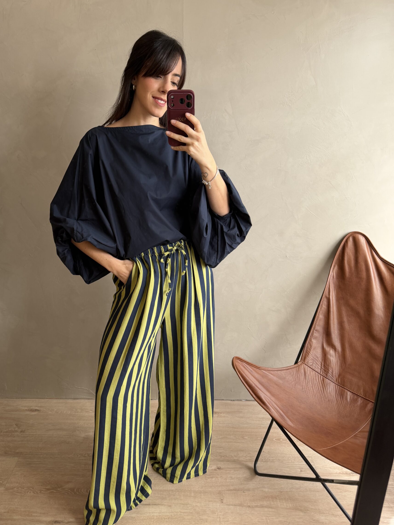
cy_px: 255
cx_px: 173
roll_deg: +0.3
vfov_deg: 65.3
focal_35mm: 27
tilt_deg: -22.8
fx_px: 410
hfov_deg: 51.2
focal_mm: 6.76
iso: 125
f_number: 1.78
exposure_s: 1/121
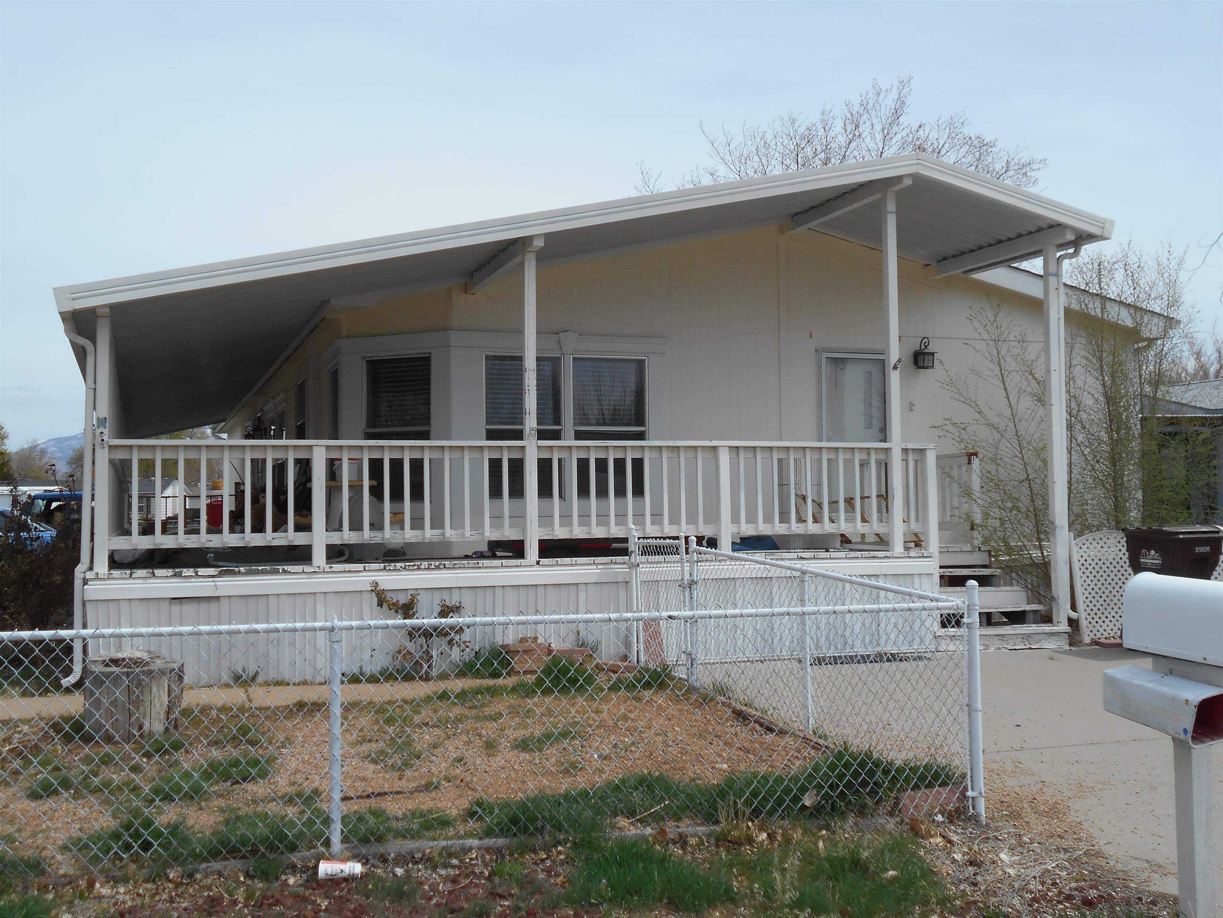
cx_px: 612
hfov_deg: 50.1
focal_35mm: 37
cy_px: 459
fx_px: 1307
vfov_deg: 38.7
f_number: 3.9
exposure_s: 1/1250
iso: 80
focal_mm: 6.7
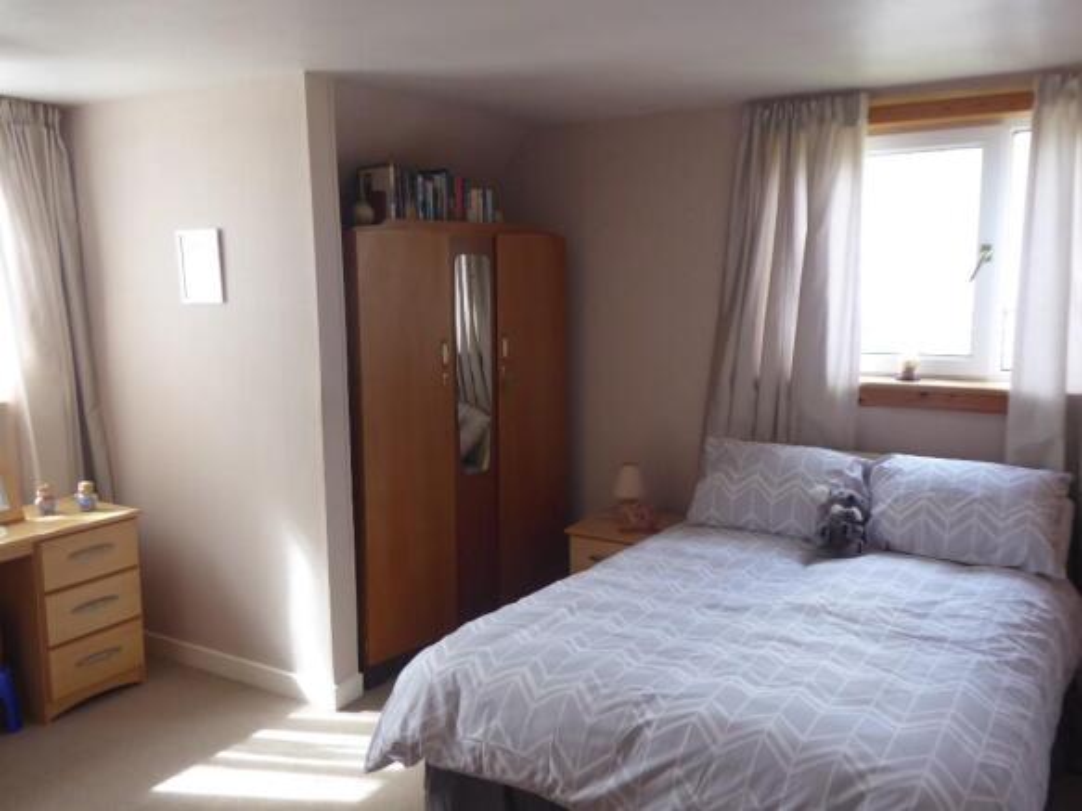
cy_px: 406
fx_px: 906
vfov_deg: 48.2
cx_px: 541
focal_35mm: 29
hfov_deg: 61.7
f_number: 3.5
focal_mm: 5
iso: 200
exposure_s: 1/60
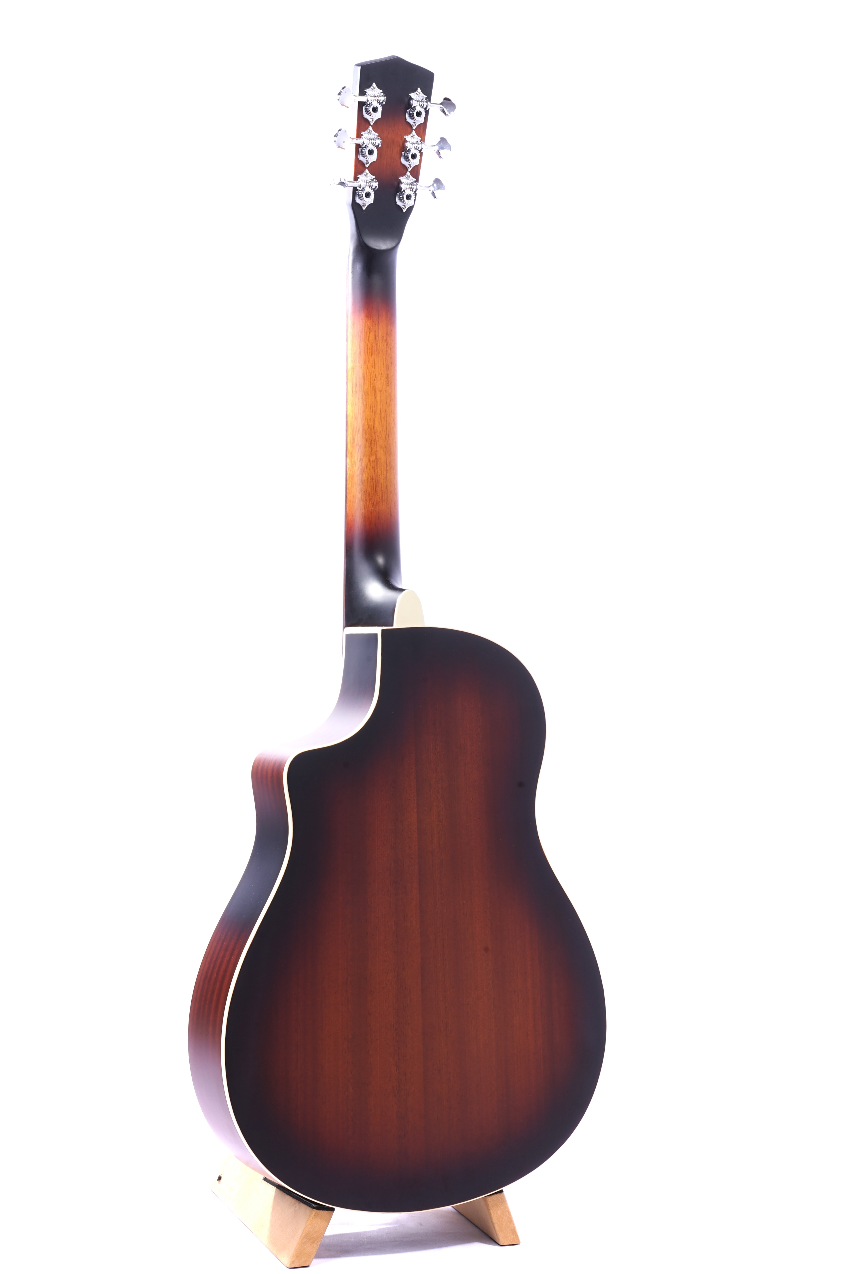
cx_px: 424
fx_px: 2335
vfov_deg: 30.5
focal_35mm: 66
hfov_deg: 20.6
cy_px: 637
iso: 100
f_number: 20
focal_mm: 66
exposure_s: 1/50
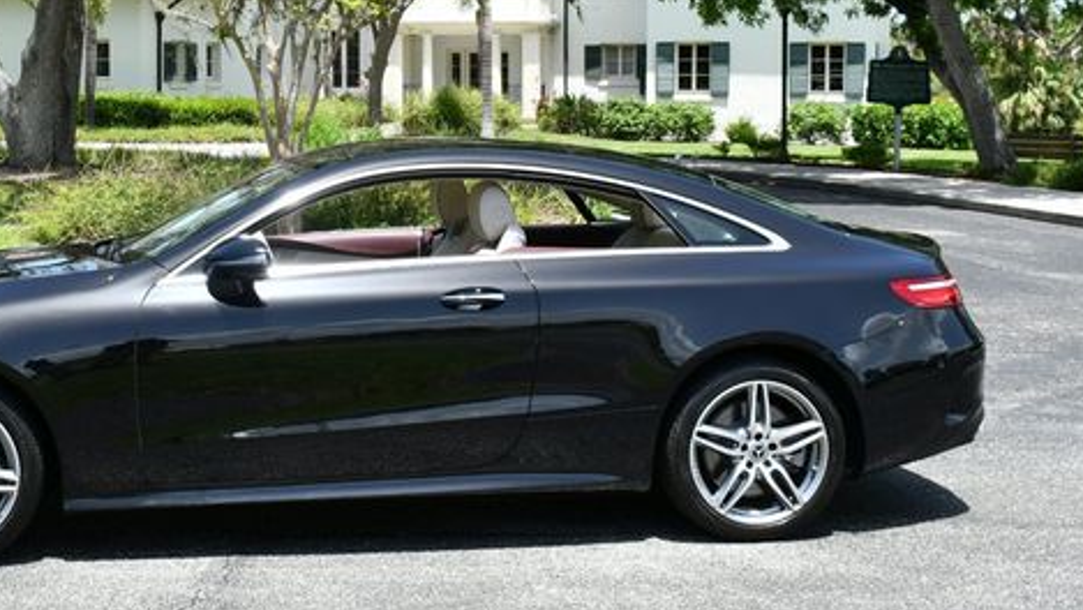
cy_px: 192
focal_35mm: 63
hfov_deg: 33.0
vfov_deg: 19.1
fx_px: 1809
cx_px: 353
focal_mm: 22
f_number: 8
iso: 180
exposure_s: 1/250
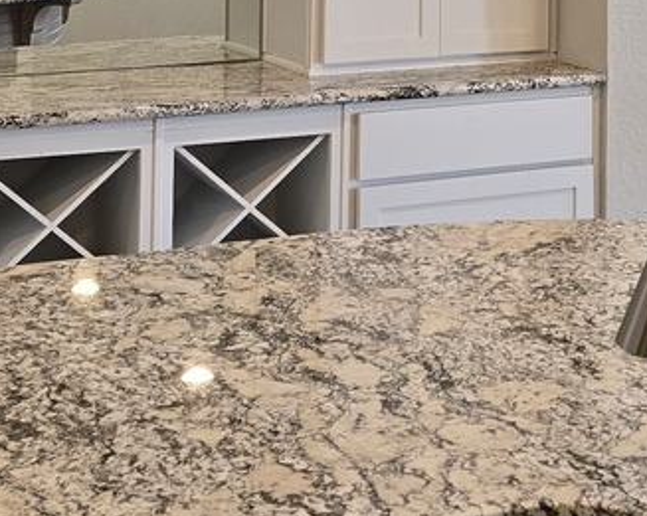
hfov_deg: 19.2
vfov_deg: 14.4
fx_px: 1894
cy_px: -273
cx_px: 499
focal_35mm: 99
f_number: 1.7
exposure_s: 1/120
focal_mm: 6.3
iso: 125
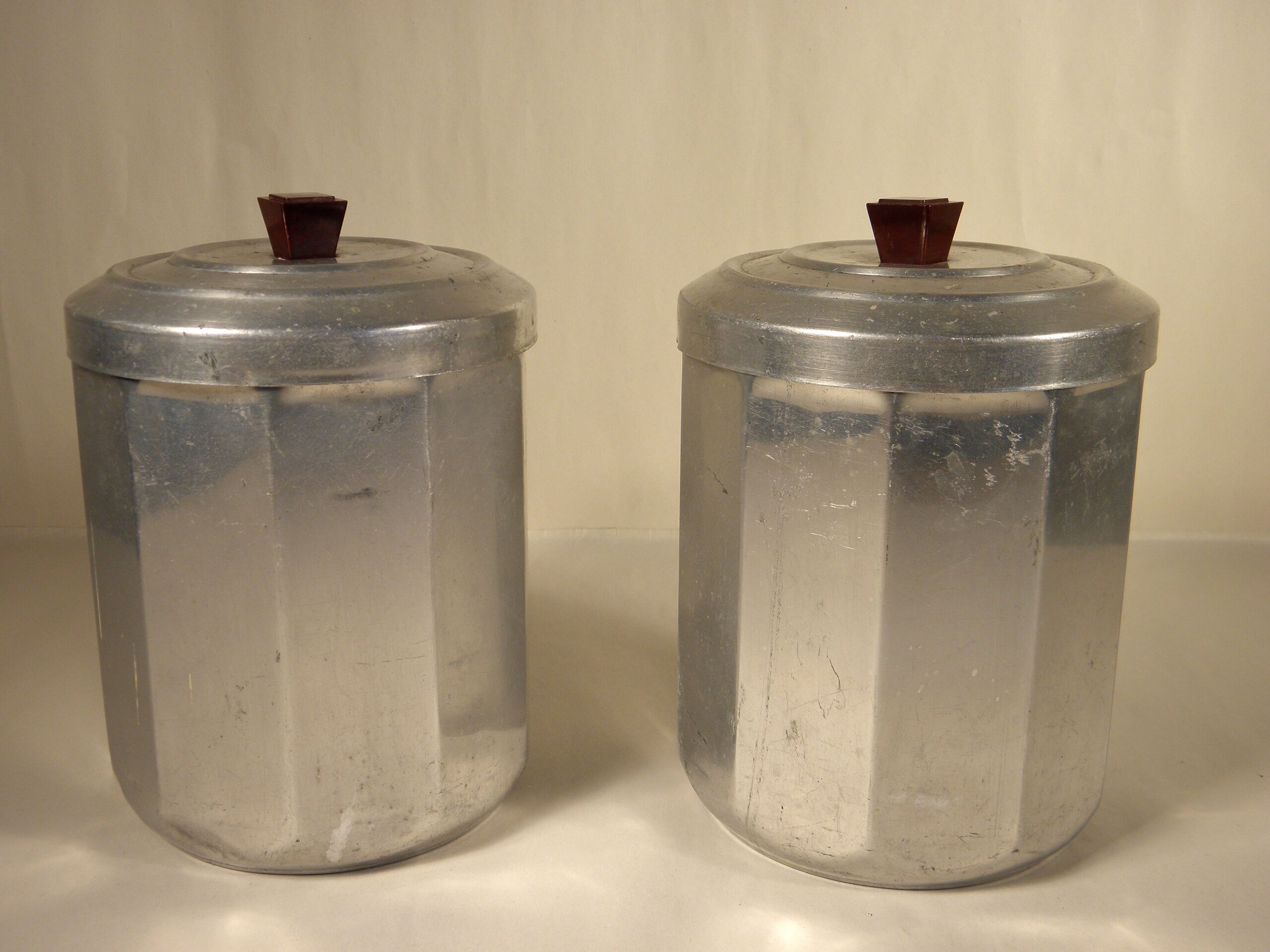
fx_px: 1394
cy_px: 476
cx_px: 635
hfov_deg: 49.0
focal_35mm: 38
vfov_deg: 37.7
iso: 100
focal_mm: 6.8
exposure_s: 1/60
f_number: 3.7
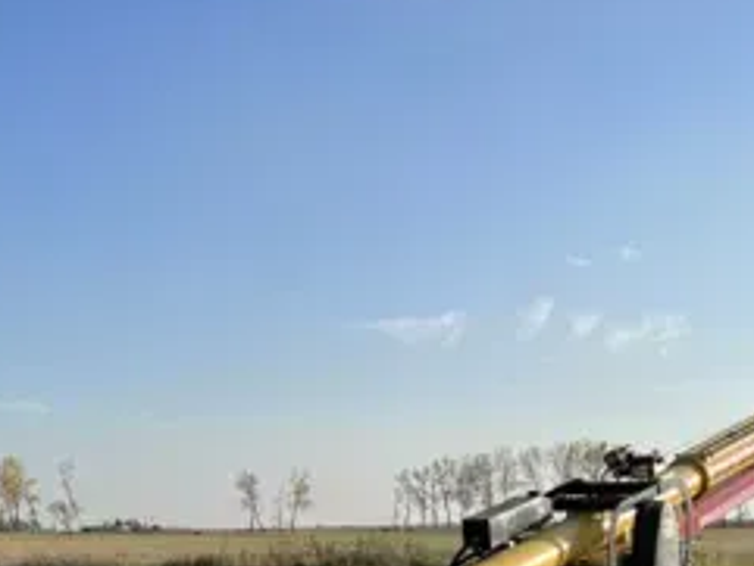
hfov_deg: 27.3
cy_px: 654
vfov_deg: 20.2
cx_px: 103
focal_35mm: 69
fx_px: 1504
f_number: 1.5
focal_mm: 5.7
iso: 50
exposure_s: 1/3460
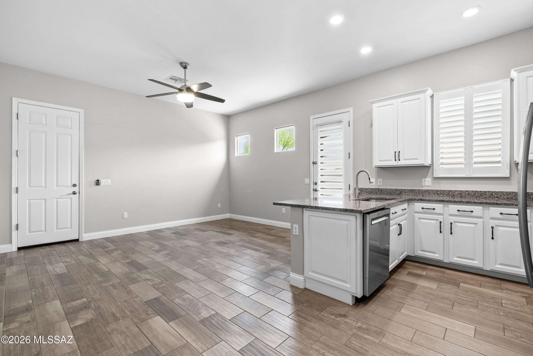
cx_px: 266
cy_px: 178
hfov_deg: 100.4
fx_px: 222
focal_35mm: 15
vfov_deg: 77.3
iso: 1000
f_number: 14
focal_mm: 10
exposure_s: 1/3
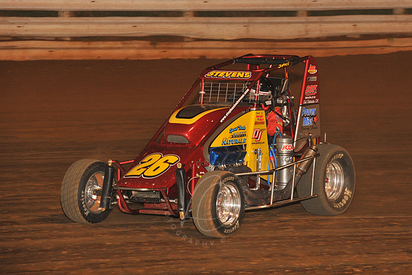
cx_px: 206
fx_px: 1660
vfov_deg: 9.5
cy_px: 138
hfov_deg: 14.2
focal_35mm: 145
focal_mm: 145
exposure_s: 1/320
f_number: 6.3
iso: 1000
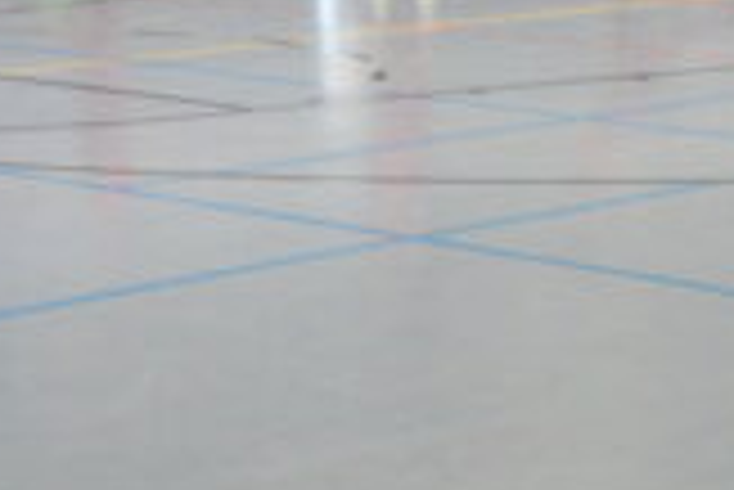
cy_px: -72
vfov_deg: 9.3
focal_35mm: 147
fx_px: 3000
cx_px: 684
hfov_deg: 13.8
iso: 3200
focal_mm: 40
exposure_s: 1/60
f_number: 13
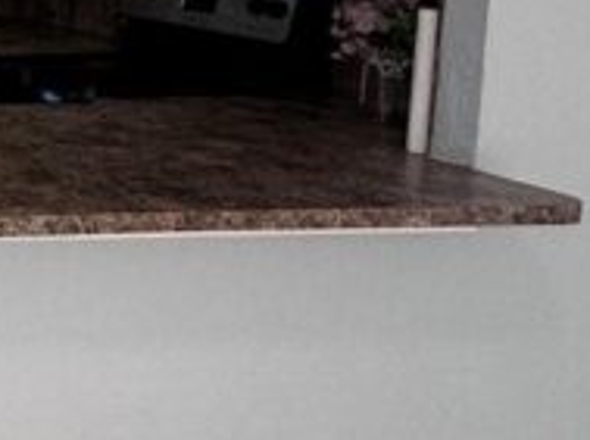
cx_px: -568
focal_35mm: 76
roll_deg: +0.3
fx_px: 1293
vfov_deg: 18.9
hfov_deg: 18.1
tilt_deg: -6.4
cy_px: 22
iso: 125
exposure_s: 1/120
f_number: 2.2
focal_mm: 2.22
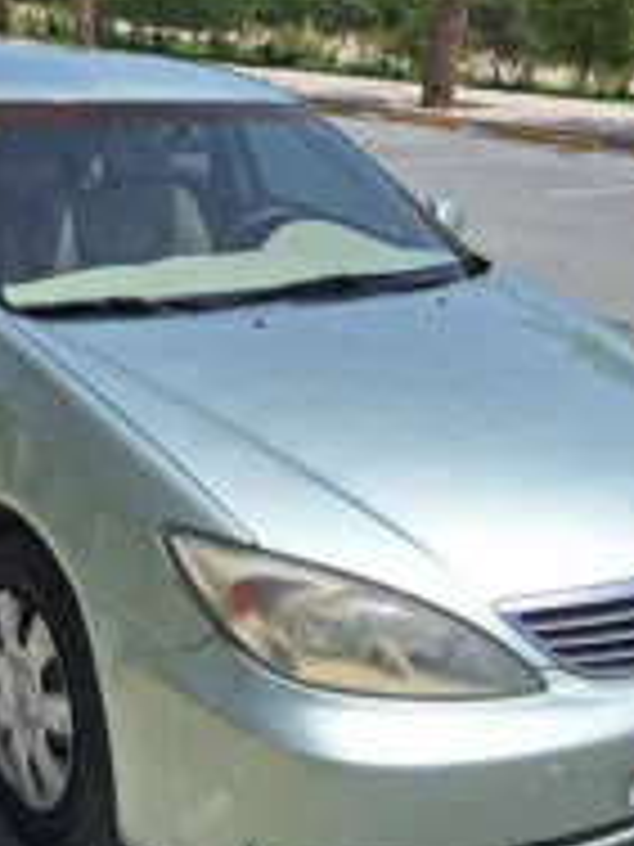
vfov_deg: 38.3
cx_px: 225
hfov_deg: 29.5
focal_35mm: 49
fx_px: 1197
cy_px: 261
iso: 40
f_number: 1.8
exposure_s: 1/10000
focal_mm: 5.54
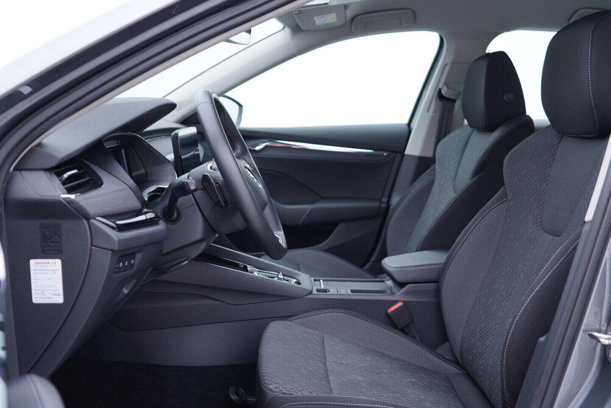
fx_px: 611
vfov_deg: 36.9
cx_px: 306
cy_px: 204
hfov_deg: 53.1
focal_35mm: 36
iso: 160
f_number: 2.8
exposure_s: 1/40
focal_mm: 24
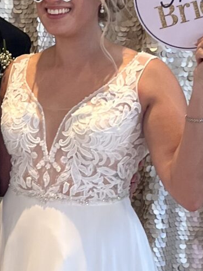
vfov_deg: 14.7
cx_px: -56
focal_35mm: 134
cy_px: 159
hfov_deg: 10.8
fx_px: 1047
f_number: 1.6
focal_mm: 5.1
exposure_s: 1/120
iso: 50
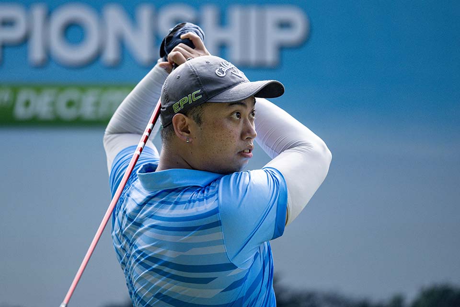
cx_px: 230
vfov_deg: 3.4
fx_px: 5111
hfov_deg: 5.2
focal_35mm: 400
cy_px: 154
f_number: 2.8
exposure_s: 1/8000
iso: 1000
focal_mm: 400
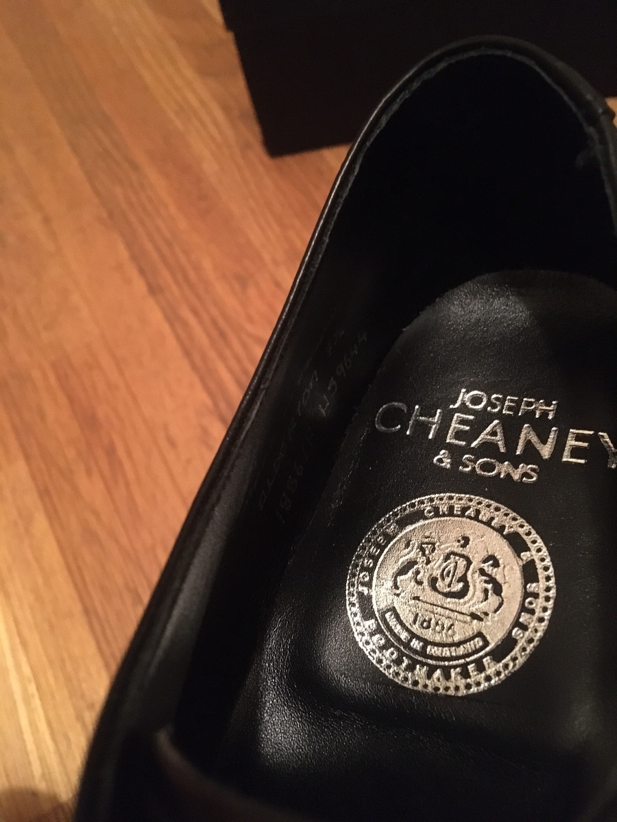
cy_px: 411
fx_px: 689
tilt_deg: -63.7
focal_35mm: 29
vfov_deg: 61.7
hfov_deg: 48.2
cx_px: 308
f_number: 2.2
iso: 800
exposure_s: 1/15
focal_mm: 4.15
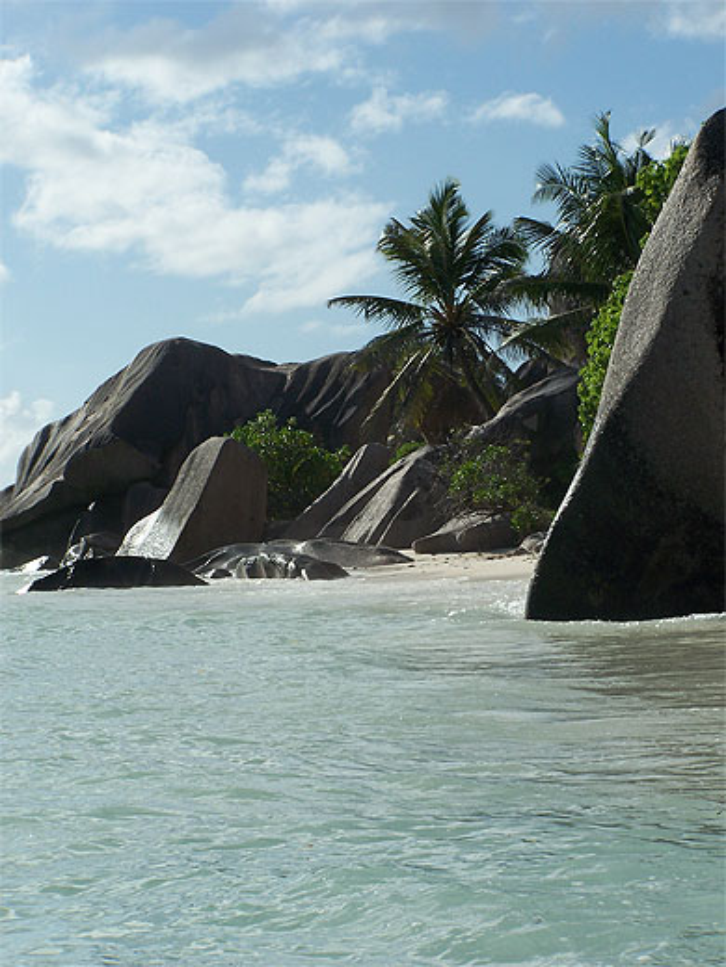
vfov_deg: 16.8
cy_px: 484
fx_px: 3272
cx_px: 363
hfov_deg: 12.7
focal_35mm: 117
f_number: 6.3
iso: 80
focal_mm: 19.4
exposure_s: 1/750
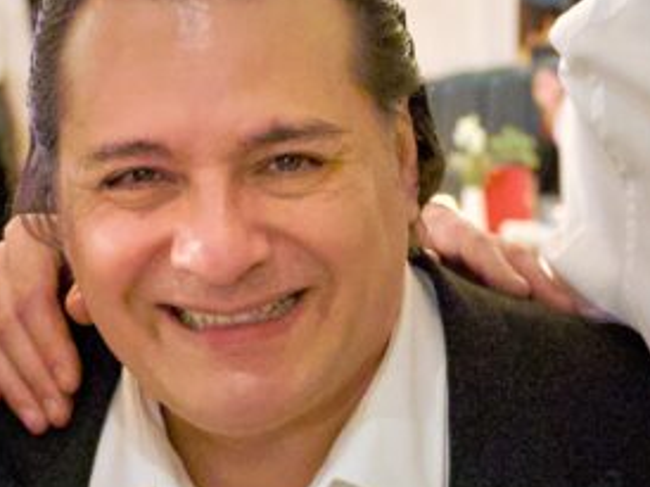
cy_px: 171
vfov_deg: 10.6
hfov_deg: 14.2
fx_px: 2608
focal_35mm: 139
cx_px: 399
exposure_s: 1/25
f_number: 4
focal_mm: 33
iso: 12800
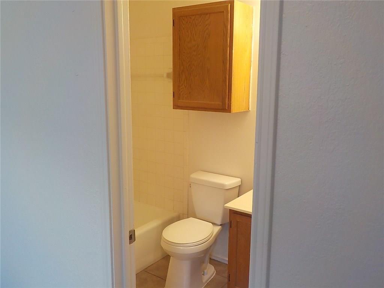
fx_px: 333
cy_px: 144
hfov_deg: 60.0
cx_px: 192
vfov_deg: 46.8
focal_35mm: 30
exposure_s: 1/30
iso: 220
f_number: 3.3
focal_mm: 4.1
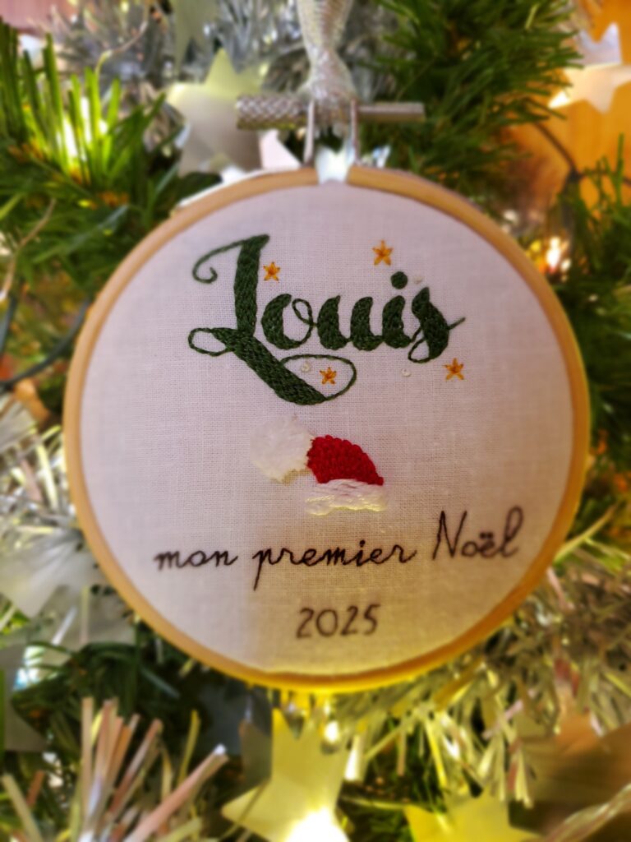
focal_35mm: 26
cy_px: 421
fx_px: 632
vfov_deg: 67.3
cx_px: 316
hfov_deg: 53.1
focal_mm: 4.3
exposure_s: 1/50
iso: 160
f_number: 1.5
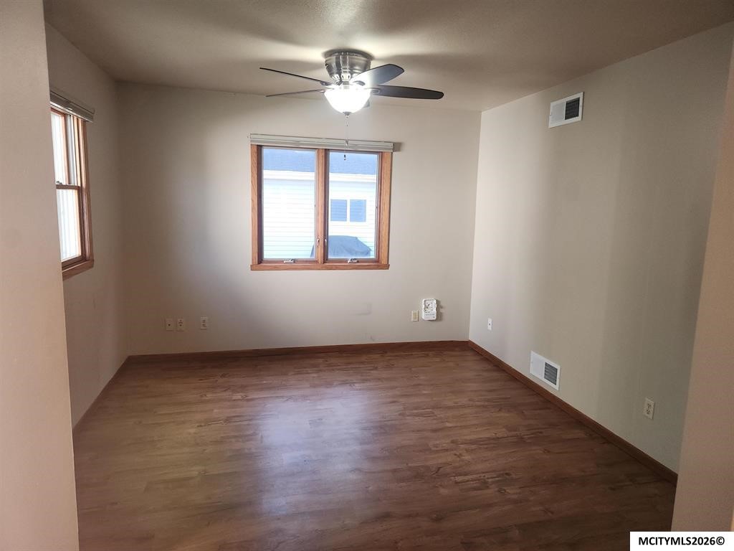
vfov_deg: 58.9
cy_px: 276
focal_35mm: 23
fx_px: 488
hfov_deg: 73.9
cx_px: 367
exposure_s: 1/60
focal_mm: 5.4
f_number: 1.8
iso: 80
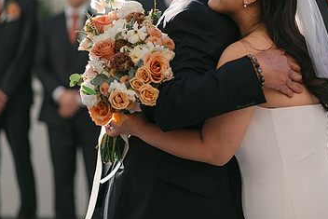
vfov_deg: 9.8
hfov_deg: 14.6
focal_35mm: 140
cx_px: 237
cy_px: 59
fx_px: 1276
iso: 64
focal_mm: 85
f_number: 1.8
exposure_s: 1/2000
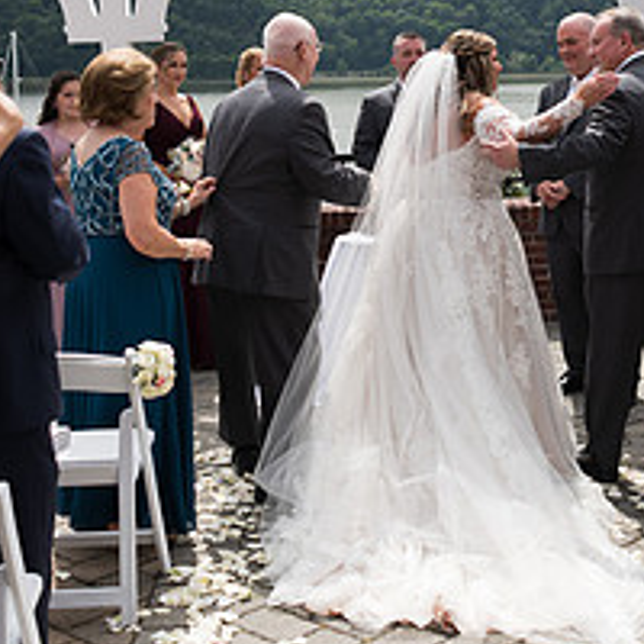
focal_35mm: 60
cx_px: 441
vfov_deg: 28.5
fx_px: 1263
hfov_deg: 28.4
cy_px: 230
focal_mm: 24
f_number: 2.8
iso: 64
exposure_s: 1/1600
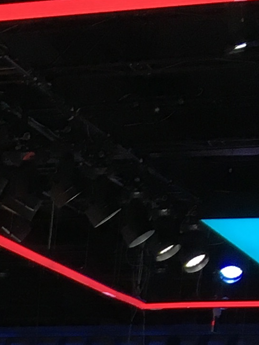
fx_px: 1605
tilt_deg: -15.0
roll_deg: -1.0
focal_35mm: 161
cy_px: 930
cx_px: -426
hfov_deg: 8.2
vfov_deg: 10.1
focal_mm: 4.15
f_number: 2.2
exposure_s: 1/33
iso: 25
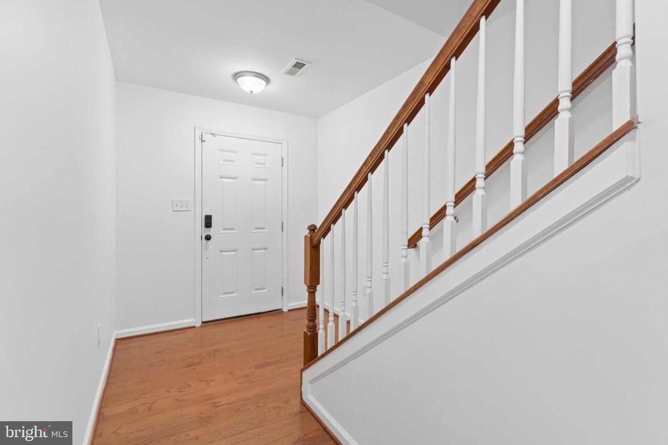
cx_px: 334
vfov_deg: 73.4
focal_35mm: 16
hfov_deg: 96.4
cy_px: 222
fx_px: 299
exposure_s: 1/60
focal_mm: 16.1
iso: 1250
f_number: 7.1
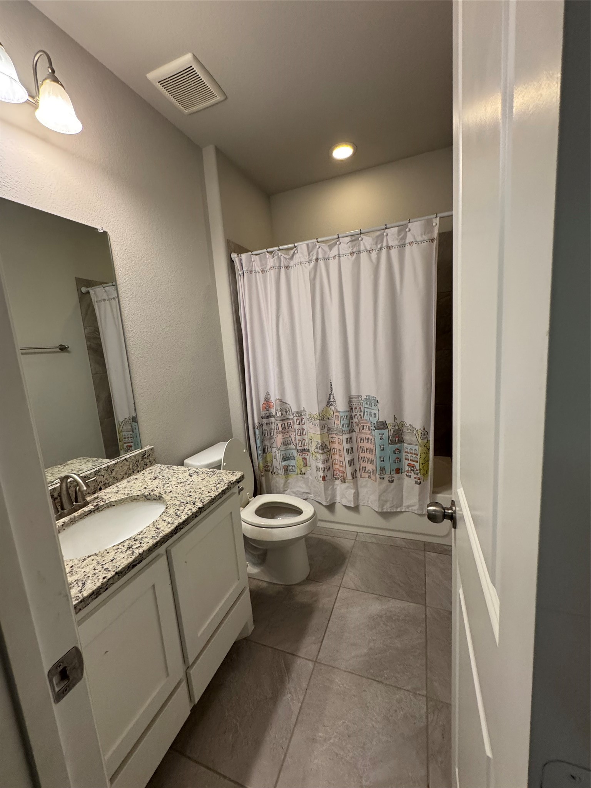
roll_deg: +5.4
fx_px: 319
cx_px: 296
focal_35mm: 14
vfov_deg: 102.1
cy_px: 394
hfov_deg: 85.7
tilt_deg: -7.3
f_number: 2.2
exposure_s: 1/120
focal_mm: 2.22
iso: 320
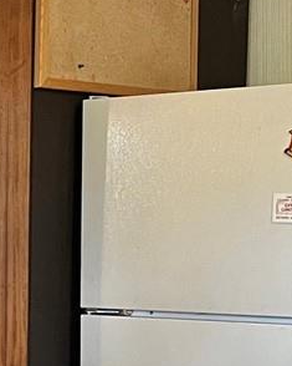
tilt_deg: -2.2
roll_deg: +0.5
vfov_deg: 13.9
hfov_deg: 10.9
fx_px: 1492
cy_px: 271
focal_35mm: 138
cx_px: -97
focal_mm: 5.1
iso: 200
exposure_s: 1/60
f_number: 1.6
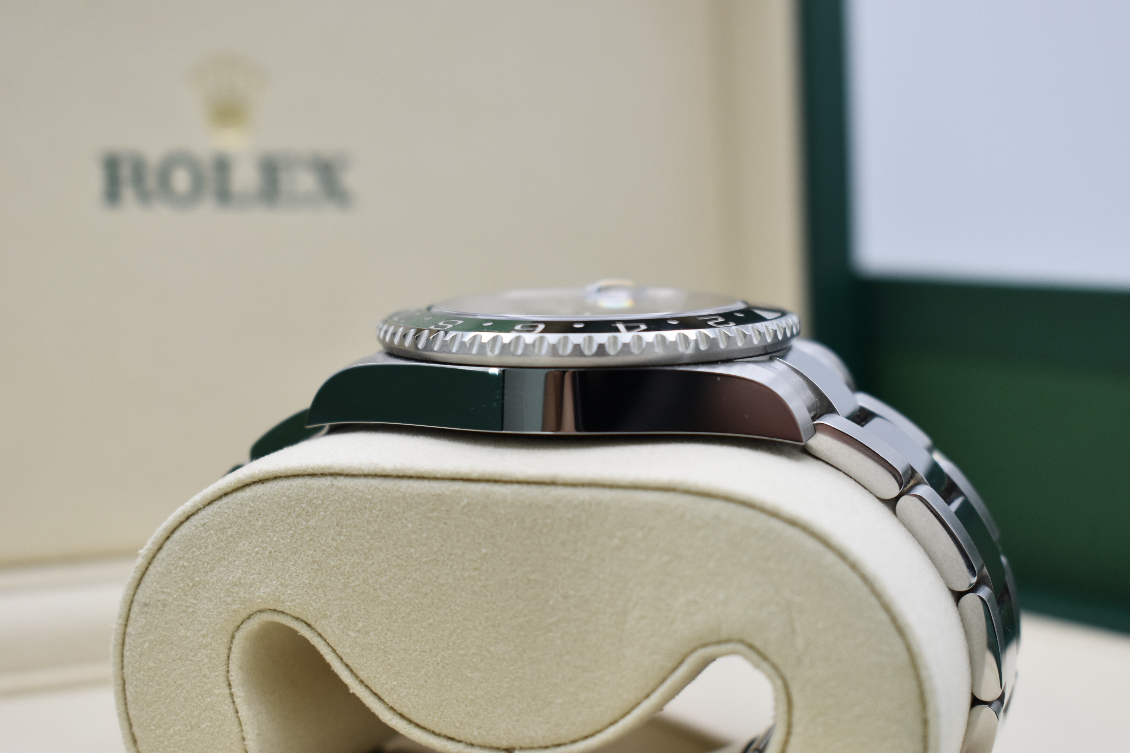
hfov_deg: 29.2
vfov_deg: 19.7
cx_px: 565
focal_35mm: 69
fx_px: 2166
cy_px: 376
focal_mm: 46
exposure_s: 1/125
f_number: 5.6
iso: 400
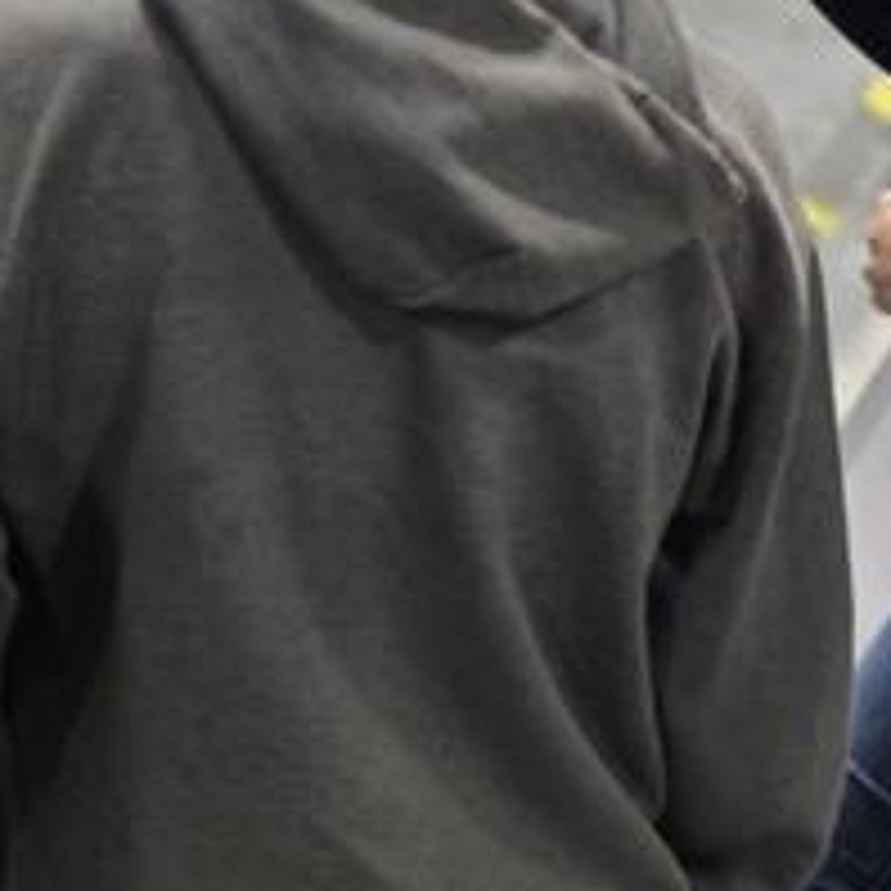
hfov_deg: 15.1
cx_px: -518
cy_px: -230
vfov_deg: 15.8
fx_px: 3058
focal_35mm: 105
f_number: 1.7
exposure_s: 1/120
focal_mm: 6.3
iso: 200
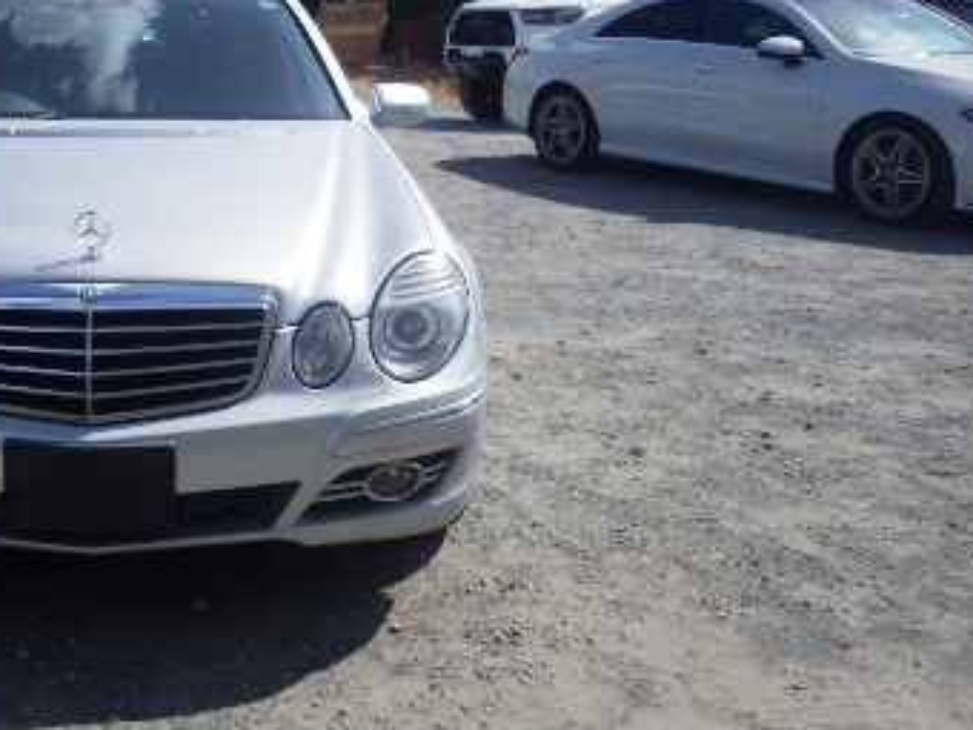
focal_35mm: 47
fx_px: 1321
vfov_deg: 30.6
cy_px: 226
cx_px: 97
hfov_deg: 37.8
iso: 250
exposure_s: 1/500
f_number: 7.9
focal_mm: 4.5
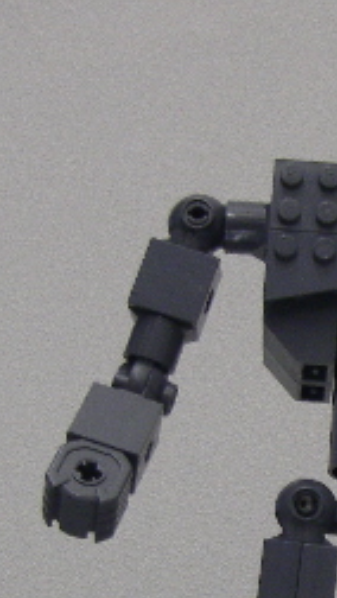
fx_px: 1666
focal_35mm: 105
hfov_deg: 11.3
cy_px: 508
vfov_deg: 20.1
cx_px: 422
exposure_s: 1/20
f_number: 3.3
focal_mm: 6.3
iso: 160
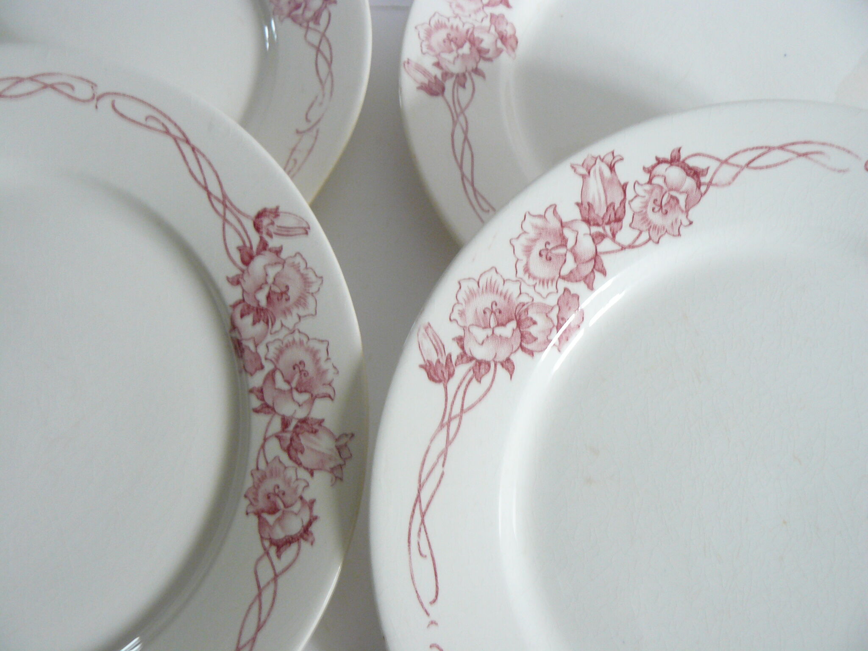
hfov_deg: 51.4
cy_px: 326
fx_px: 903
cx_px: 434
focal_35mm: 36
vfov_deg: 39.7
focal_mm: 6
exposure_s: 1/15
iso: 200
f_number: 2.8
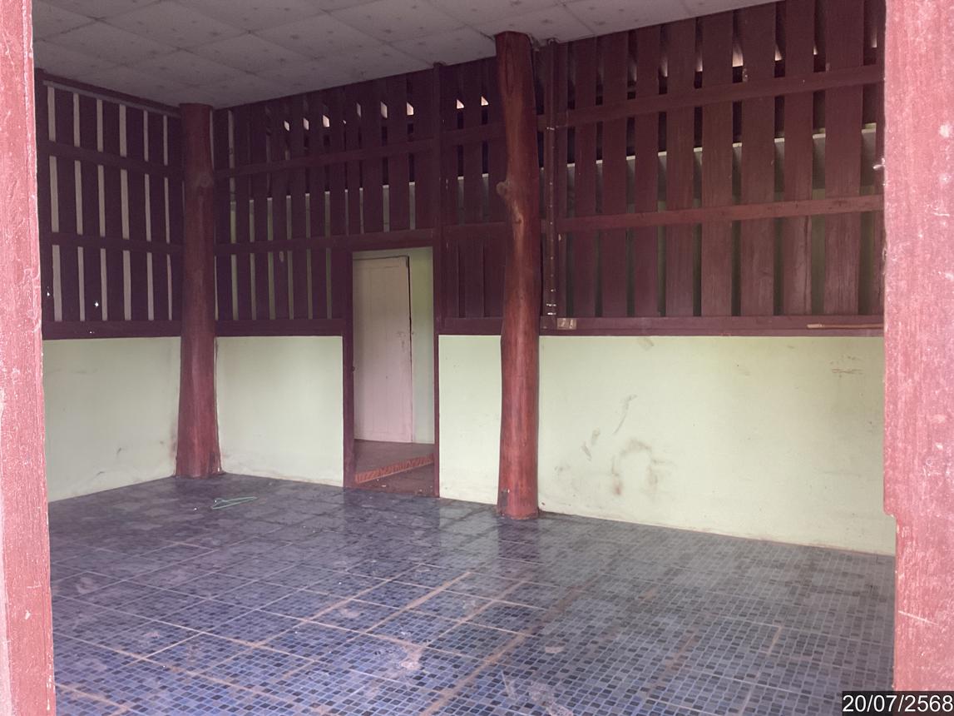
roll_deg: +0.5
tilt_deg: -3.6
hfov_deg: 61.7
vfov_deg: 48.2
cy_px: 358
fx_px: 799
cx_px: 477
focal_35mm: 29
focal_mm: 3
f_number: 1.8
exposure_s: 1/60
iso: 125
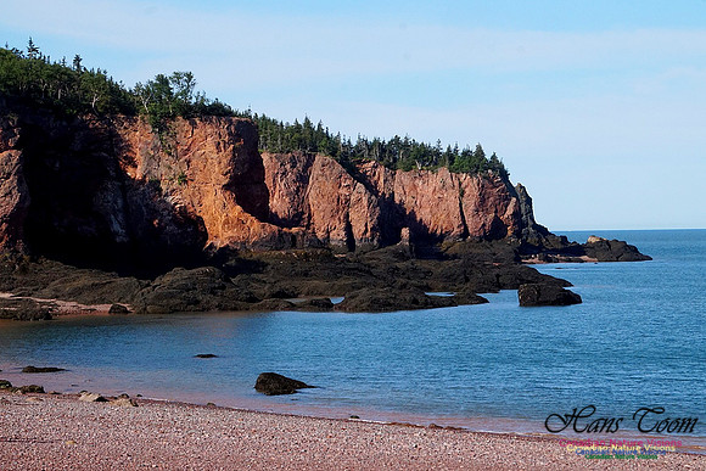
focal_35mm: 99
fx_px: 1942
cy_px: 236
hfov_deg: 20.6
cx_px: 353
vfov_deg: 13.8
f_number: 14
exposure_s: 1/800
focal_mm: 66
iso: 1000
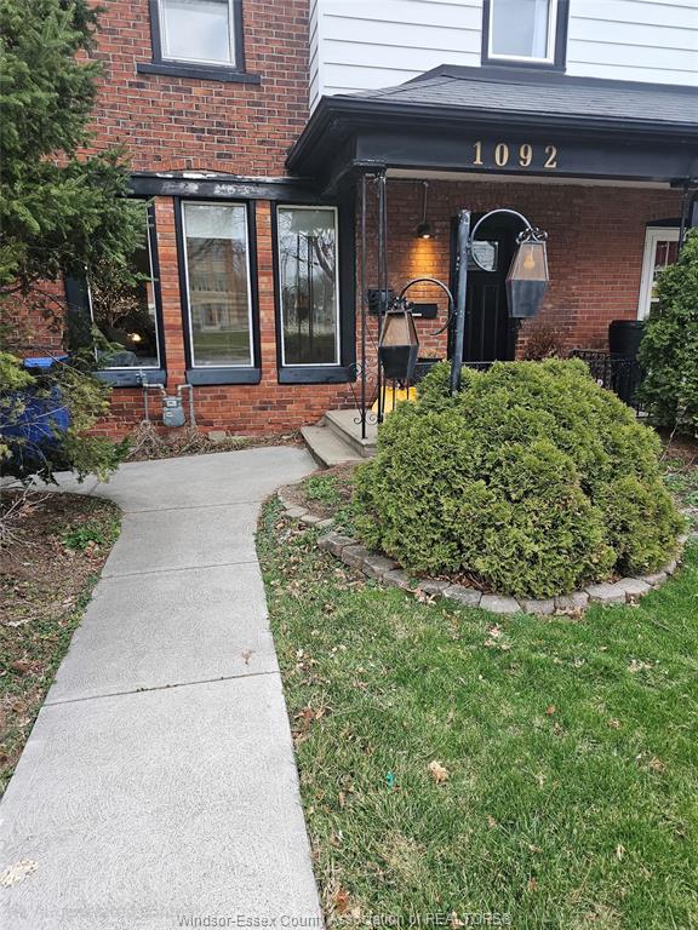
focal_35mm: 23
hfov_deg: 58.9
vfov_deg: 73.9
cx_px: 349
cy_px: 465
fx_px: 618
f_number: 1.7
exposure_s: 1/120
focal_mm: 6.3
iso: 125
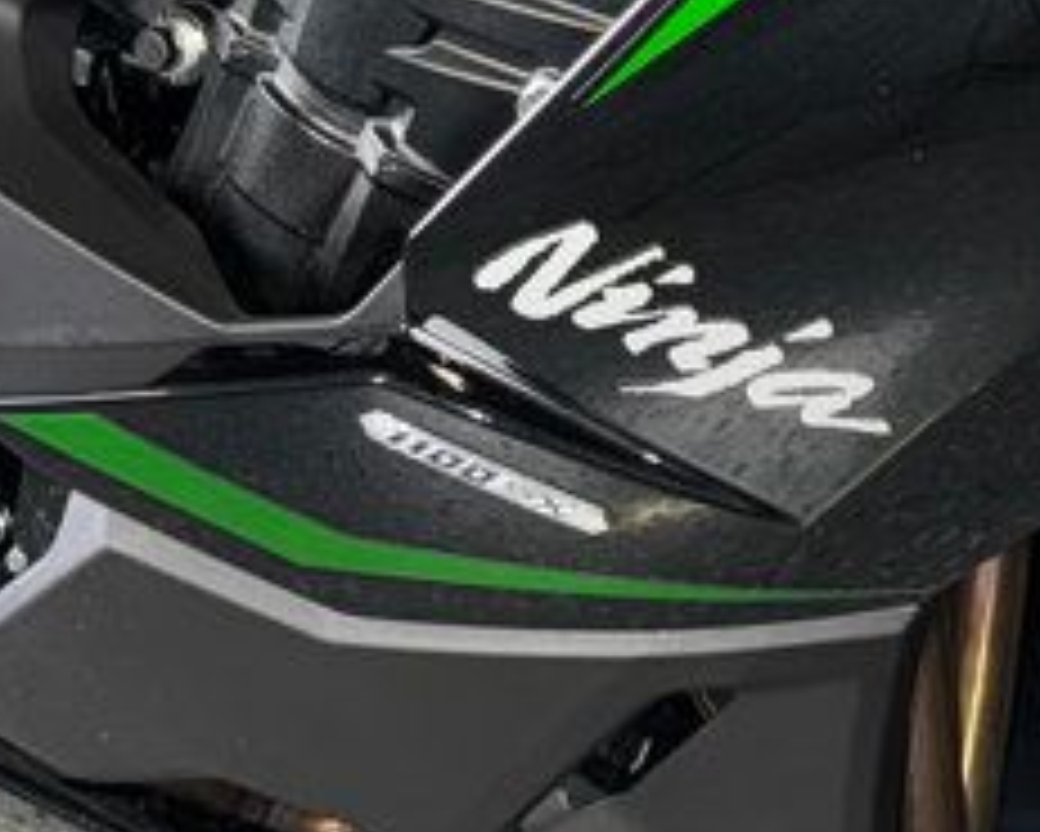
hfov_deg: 18.3
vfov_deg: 14.0
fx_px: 3202
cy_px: -378
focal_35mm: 104
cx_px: 792
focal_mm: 6.76
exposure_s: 1/17
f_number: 1.78
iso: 64
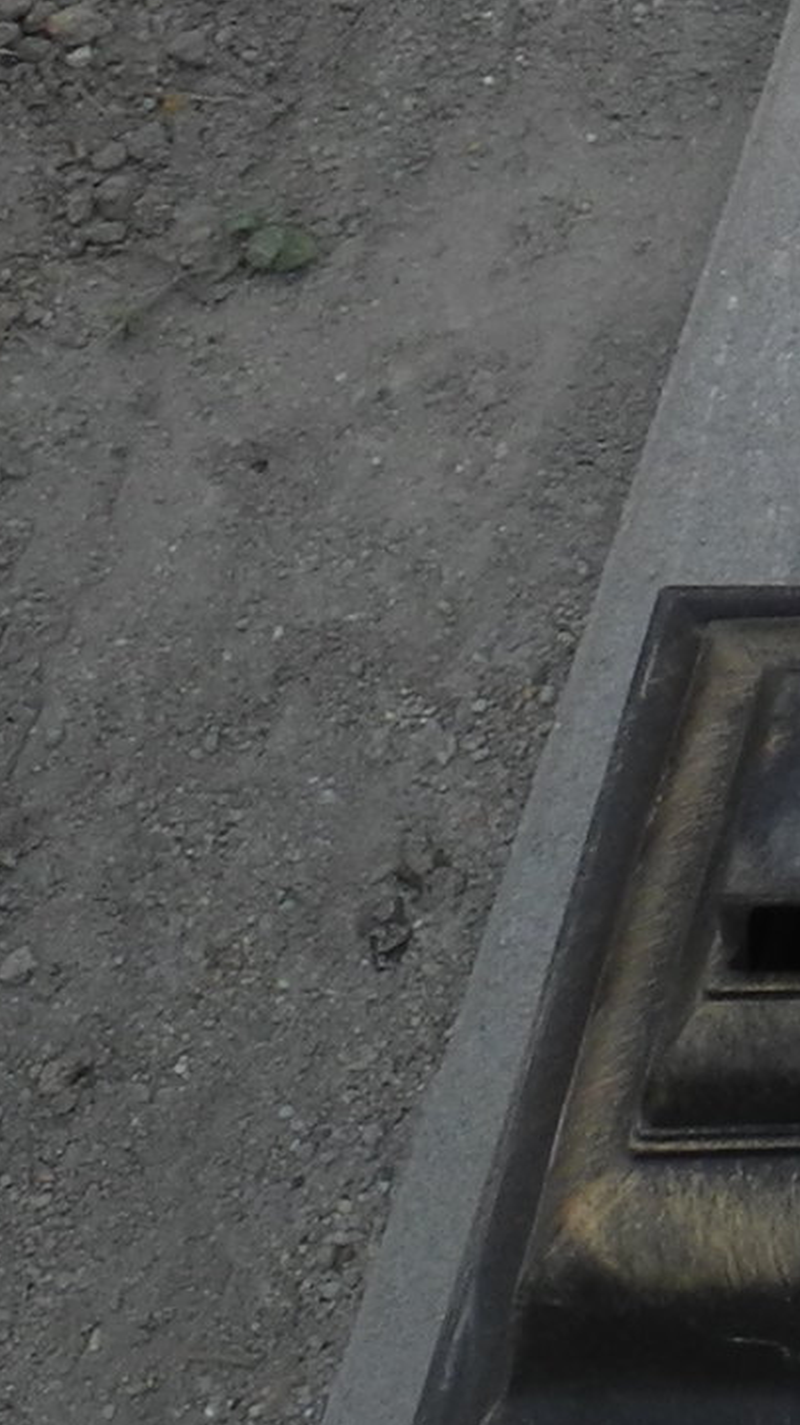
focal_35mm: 154
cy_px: -1056
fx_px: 5815
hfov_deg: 6.1
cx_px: 3486
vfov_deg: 12.8
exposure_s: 1/800
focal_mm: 6
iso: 100
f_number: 4
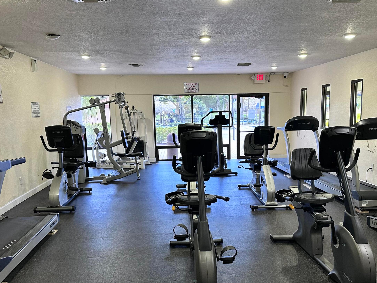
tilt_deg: -7.1
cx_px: 201
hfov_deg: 56.8
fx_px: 349
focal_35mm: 32
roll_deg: +1.6
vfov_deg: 44.1
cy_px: 159
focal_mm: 6.86
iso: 200
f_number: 1.78
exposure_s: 1/60
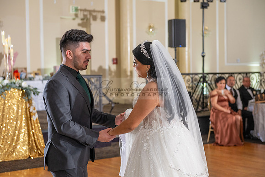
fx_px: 515
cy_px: 88
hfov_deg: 28.8
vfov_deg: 19.5
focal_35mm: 70
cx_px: 132
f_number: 4
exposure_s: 1/160
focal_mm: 70
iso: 800
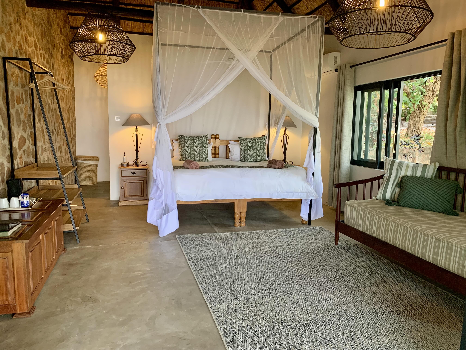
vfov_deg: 53.1
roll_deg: -0.7
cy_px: 175
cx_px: 233
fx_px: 350
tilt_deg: -6.8
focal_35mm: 26
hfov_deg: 67.3
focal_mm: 4.25
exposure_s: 1/78
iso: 100
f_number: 1.8
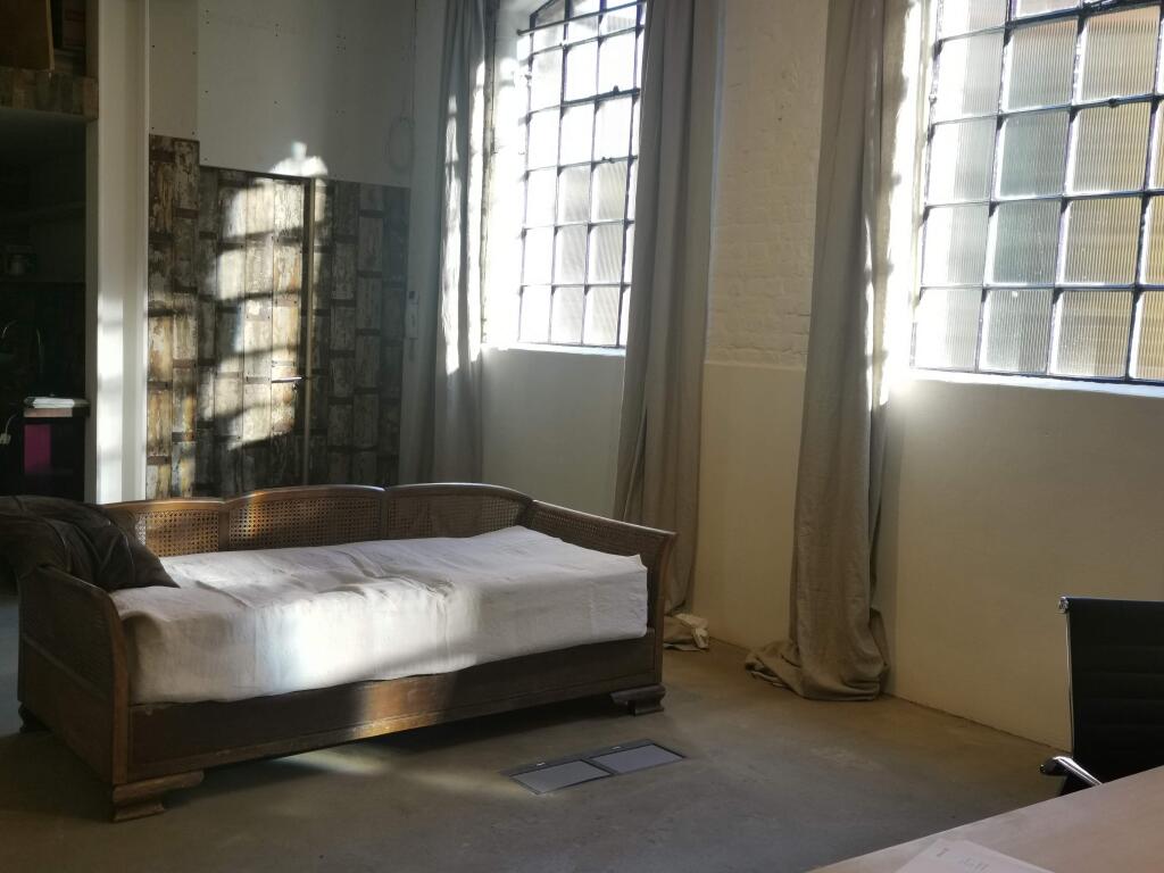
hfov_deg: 49.0
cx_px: 582
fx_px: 1278
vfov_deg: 37.7
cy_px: 436
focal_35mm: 38
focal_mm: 5.58
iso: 125
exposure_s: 1/100
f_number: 1.8
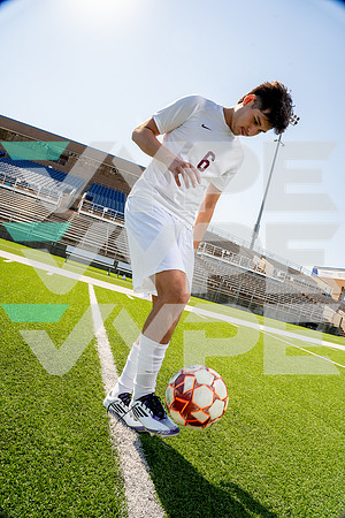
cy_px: 259
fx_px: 287
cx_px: 172
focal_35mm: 20
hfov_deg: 61.9
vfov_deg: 84.0
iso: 320
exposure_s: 1/250
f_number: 11
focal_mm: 20
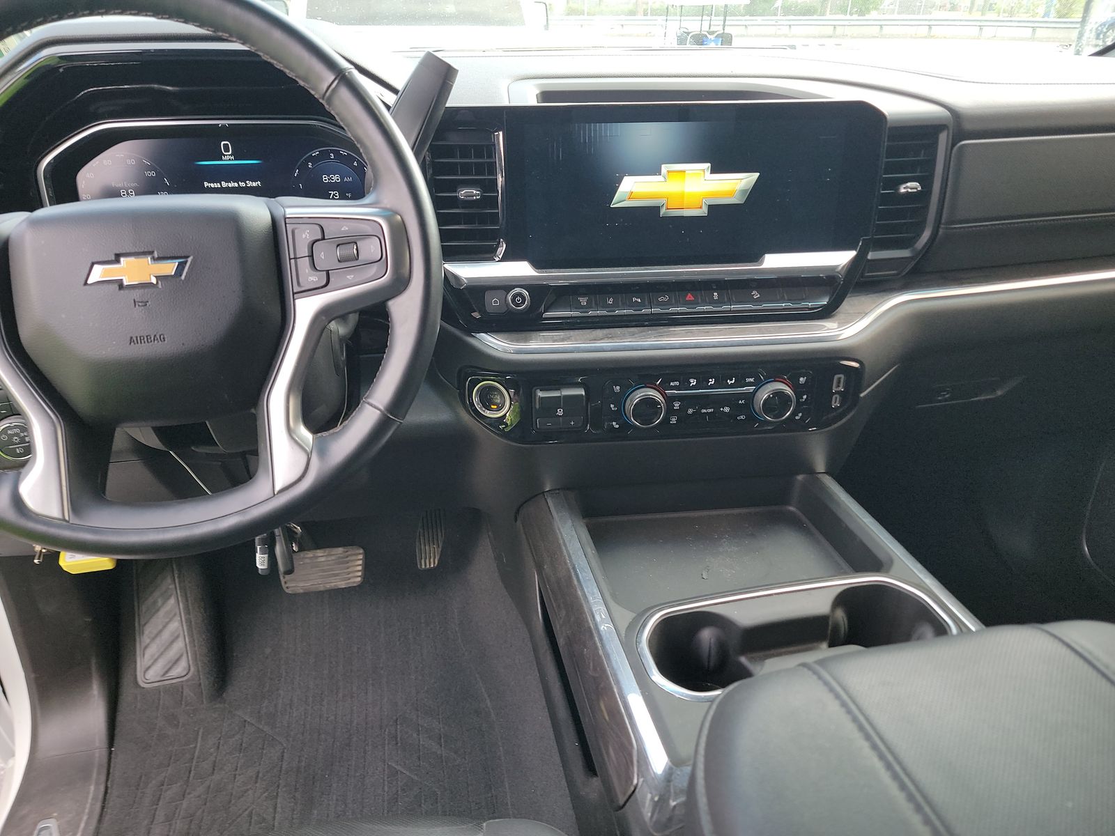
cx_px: 558
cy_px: 418
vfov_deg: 56.8
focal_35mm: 24
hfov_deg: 71.6
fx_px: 773
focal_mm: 6.7
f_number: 1.8
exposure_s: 1/59
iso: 135
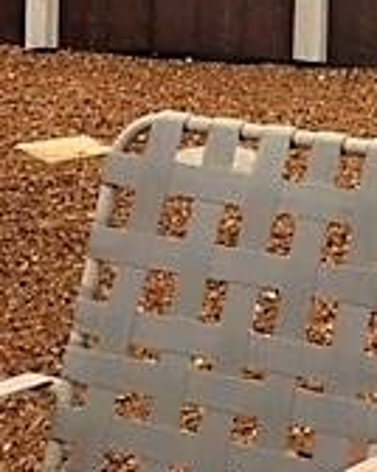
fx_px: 1509
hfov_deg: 13.1
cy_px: -124
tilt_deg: -1.1
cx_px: 630
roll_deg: -2.6
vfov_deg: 16.9
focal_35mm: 108
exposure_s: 1/860
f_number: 2.2
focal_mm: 4.15
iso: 32
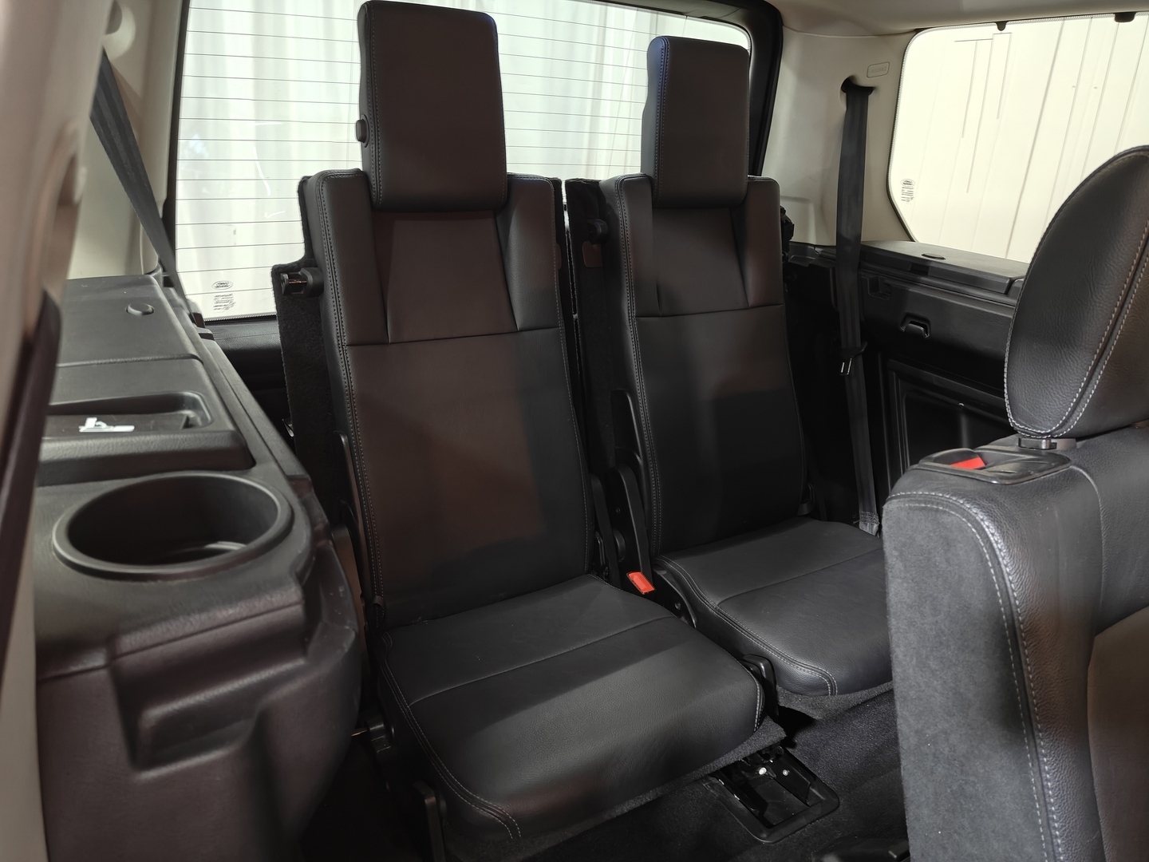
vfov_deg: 56.8
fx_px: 797
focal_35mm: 24
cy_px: 431
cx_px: 574
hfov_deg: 71.6
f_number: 1.8
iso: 320
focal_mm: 5.59
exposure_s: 1/20
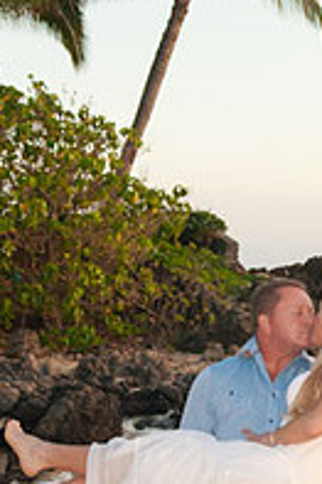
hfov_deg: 11.4
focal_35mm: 120
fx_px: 1615
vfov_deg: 17.1
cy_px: 231
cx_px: 245
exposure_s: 1/800
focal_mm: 35
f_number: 2.8
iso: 640
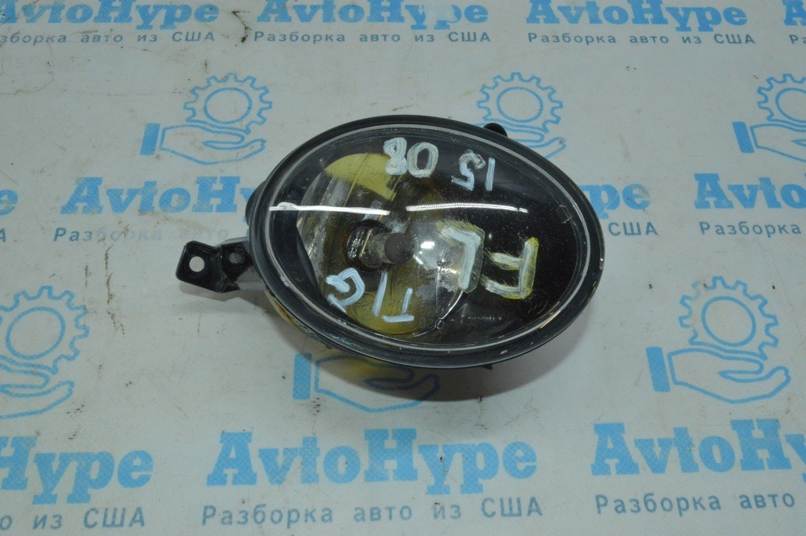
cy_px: 268
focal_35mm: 33
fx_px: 738
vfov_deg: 39.9
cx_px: 403
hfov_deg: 57.3
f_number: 25
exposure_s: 1/50
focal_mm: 22
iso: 3200
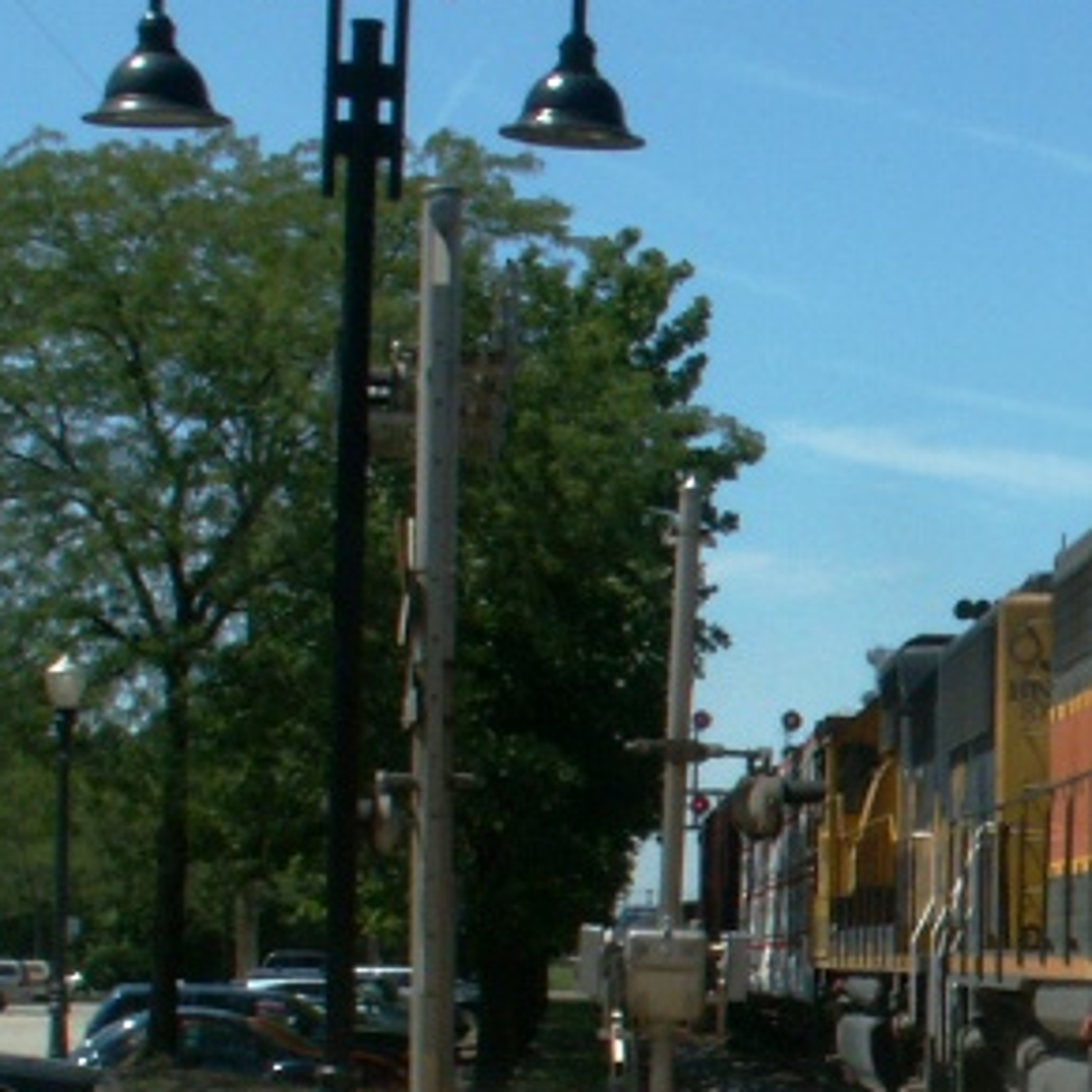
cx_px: 1572
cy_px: 934
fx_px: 3890
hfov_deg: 15.0
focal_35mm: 109
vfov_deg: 15.8
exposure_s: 1/200
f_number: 8
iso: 50
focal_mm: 5.86
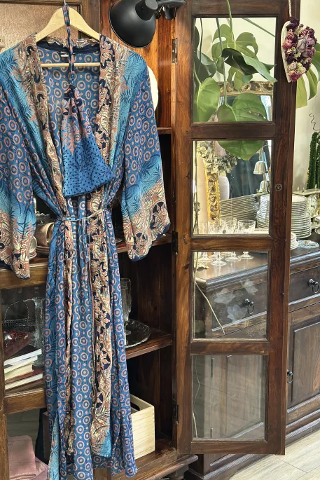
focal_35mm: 51
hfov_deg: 26.5
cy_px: 240
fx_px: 680
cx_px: 140
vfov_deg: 38.9
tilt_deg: -11.2
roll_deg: -0.2
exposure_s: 1/60
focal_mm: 6.86
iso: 320
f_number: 1.78
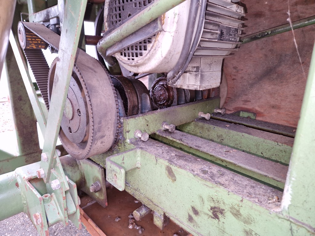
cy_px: 118
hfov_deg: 73.9
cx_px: 158
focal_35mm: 23
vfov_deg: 58.9
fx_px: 209
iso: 160
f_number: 1.8
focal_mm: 5.4
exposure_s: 1/100
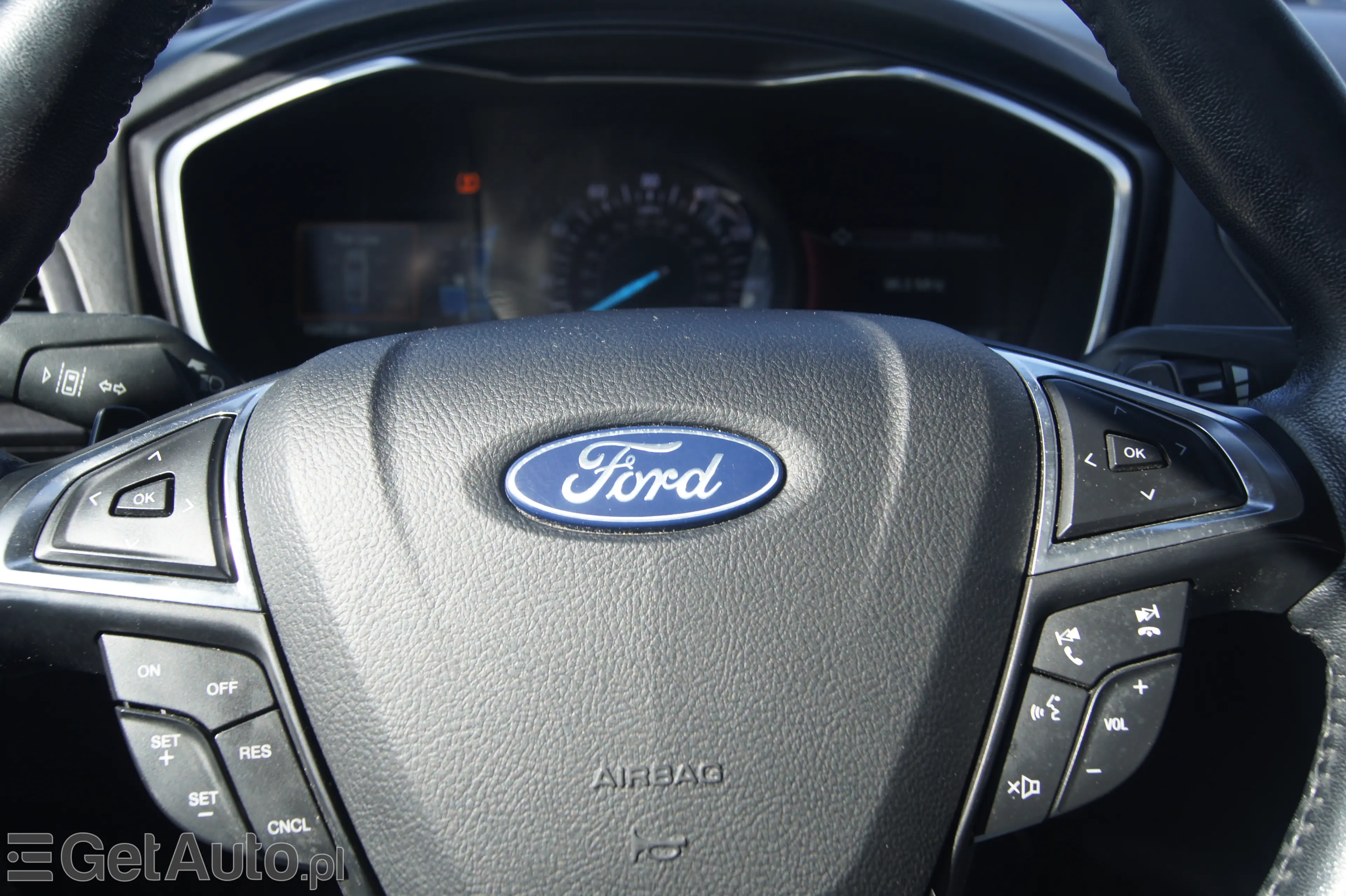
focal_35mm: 39
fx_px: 1457
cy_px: 448
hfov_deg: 49.6
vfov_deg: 34.2
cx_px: 673
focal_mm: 26
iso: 100
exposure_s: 1/80
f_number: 5.6
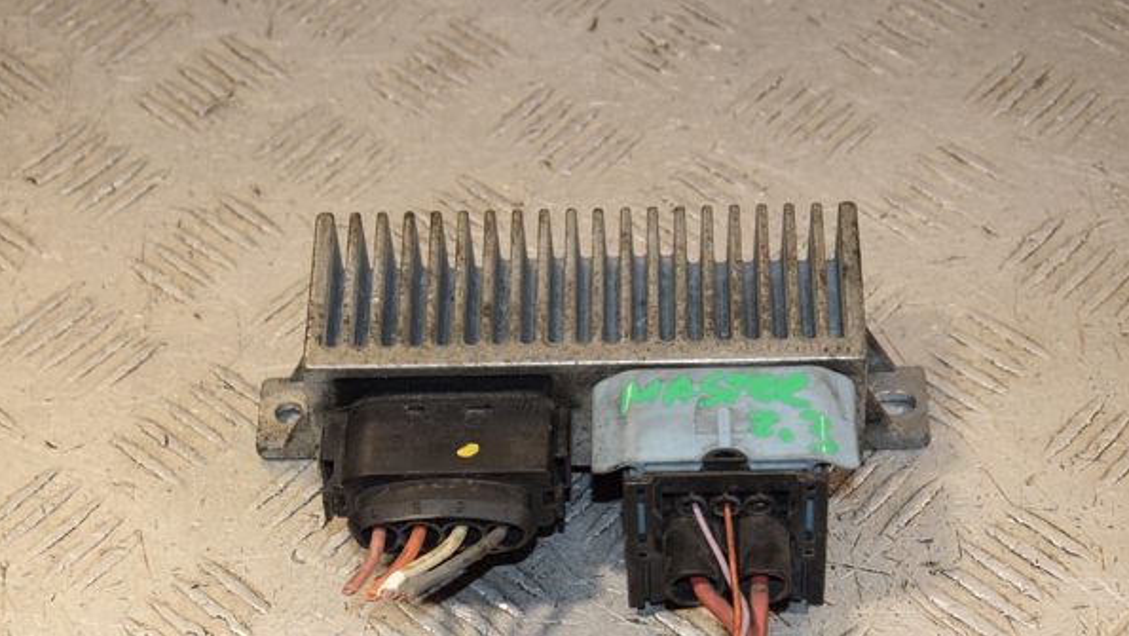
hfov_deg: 21.8
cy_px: 374
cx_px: 541
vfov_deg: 12.4
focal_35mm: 98
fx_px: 2934
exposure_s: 1/200
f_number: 7.1
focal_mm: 58
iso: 800
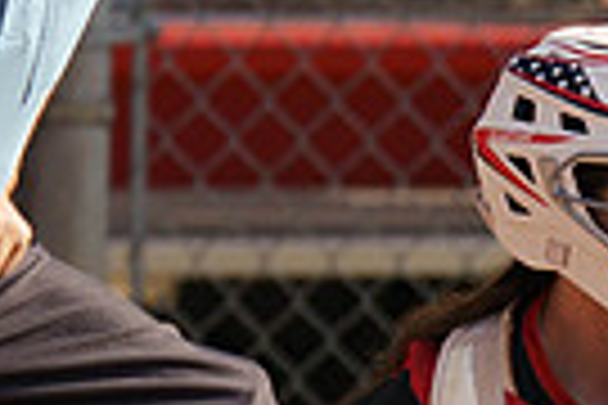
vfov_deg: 0.8
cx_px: 748
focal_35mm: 1780
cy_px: 300
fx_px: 30060
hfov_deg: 1.2
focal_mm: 200
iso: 250
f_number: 2.8
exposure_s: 1/3200
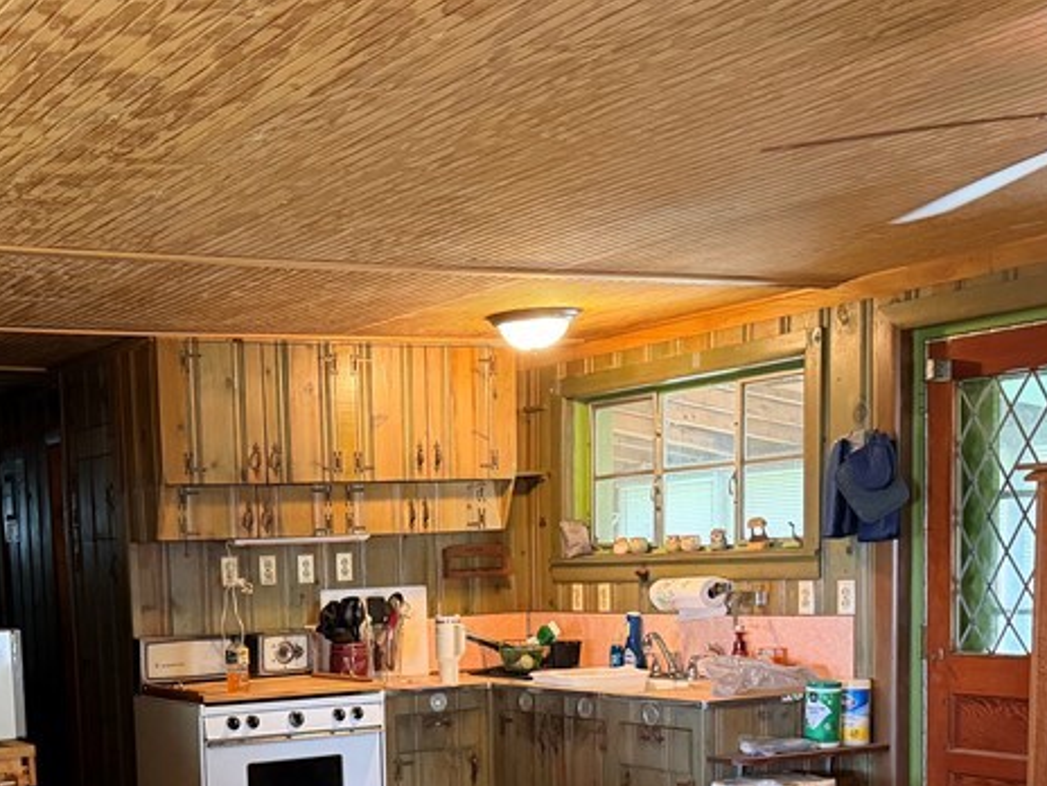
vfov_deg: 26.3
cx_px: 241
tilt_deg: -6.2
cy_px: 750
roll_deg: +1.4
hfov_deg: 35.2
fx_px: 1603
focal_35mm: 53
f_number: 1.78
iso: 640
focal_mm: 6.76
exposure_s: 1/60
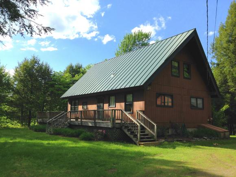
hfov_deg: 55.4
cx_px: 118
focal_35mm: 33
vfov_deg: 42.9
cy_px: 88
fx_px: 225
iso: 50
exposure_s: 1/1130
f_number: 2.4
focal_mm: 4.12
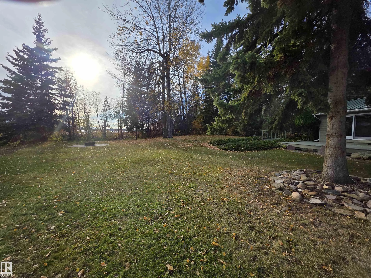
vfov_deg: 89.9
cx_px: 186
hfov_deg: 106.2
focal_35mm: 13
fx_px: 139
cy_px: 139
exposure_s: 1/1799
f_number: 1.9
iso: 40
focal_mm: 2.2
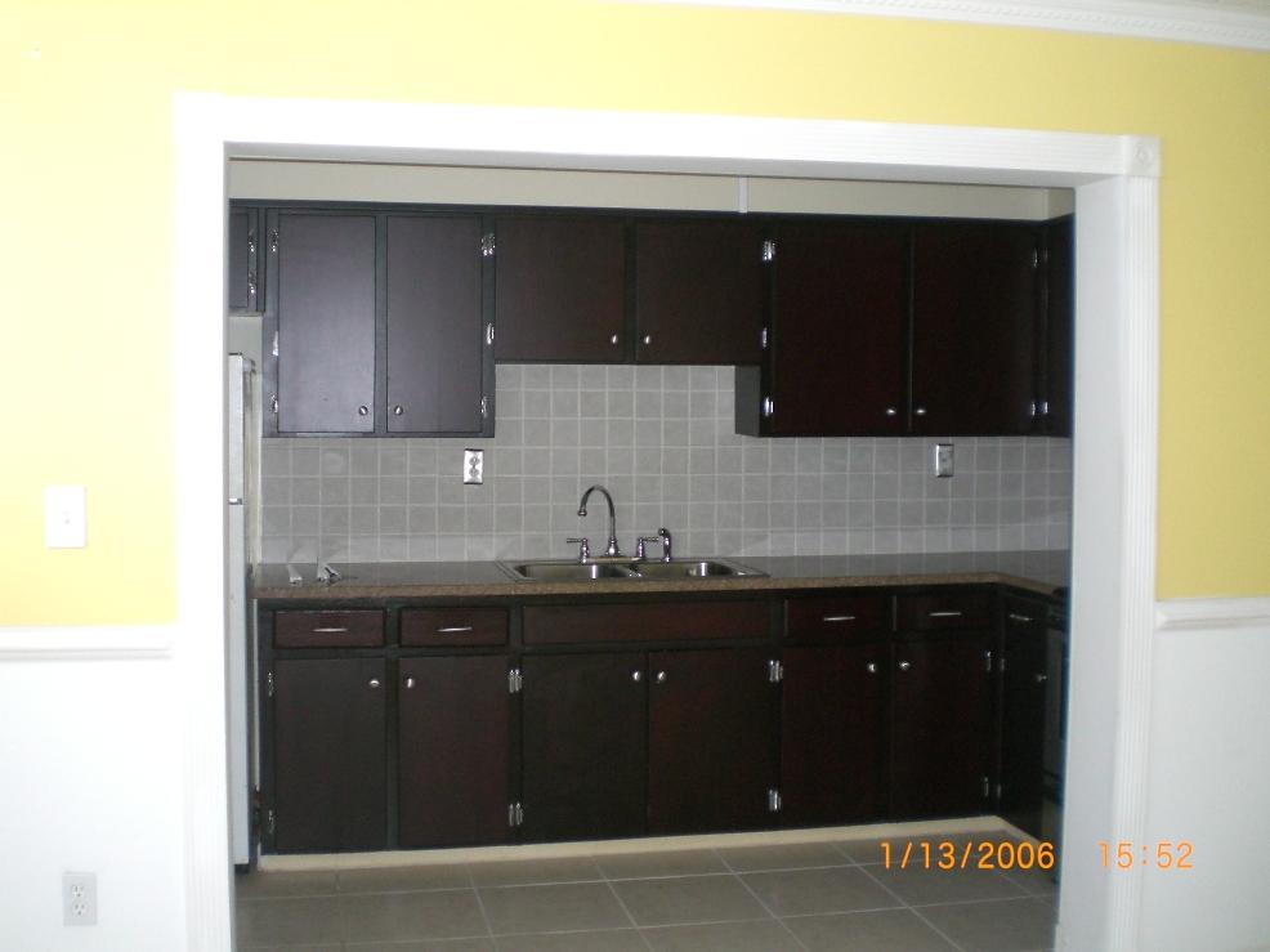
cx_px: 635
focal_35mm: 38
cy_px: 476
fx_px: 1394
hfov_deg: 49.0
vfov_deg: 37.7
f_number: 3.1
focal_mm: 6.3
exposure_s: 1/60
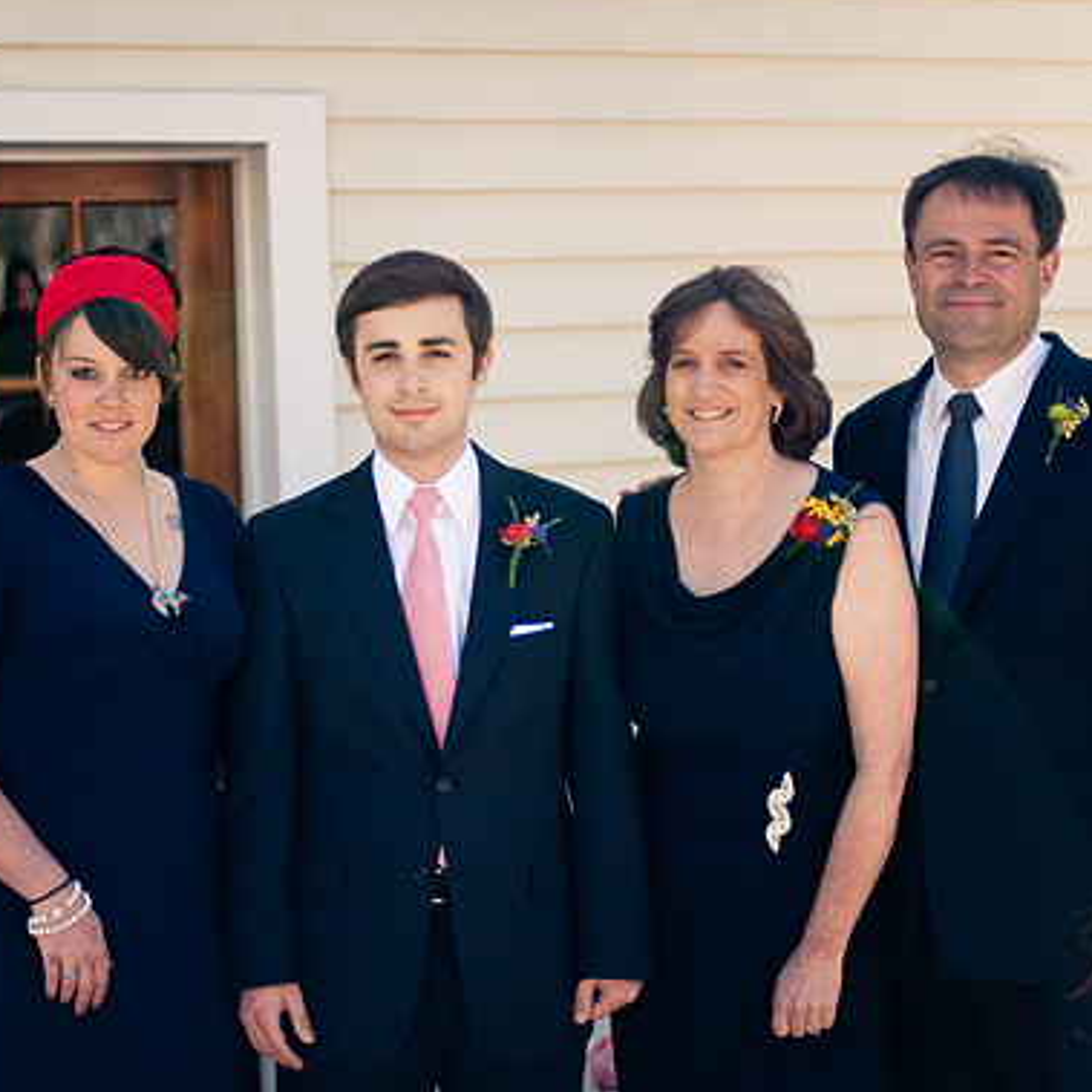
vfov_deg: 26.5
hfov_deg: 26.4
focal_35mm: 65
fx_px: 2320
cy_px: 545
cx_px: 424
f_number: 1.4
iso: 200
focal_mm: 50
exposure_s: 1/3200
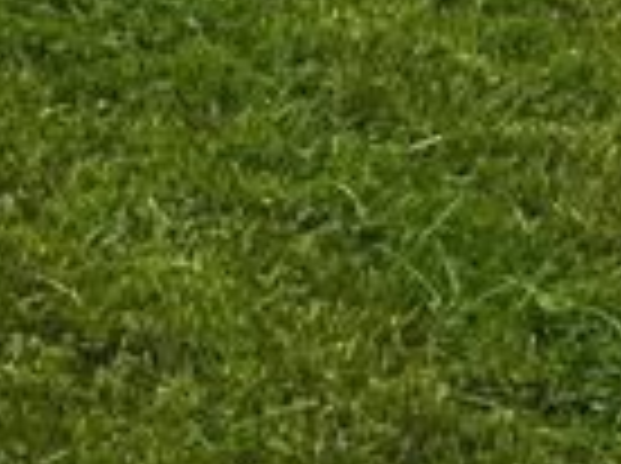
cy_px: -1207
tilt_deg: -4.0
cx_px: -1179
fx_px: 3456
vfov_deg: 6.5
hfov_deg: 8.7
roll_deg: -0.9
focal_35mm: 193
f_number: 1.6
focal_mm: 5.1
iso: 50
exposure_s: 1/1536
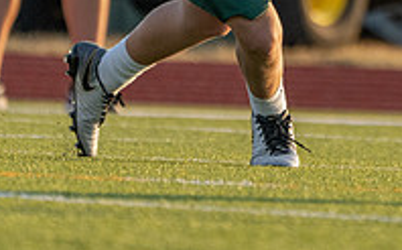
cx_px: 431
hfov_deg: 1.2
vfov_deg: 0.7
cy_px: -122
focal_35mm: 1830
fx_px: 20015
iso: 640
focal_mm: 400
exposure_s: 1/1250
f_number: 5.6
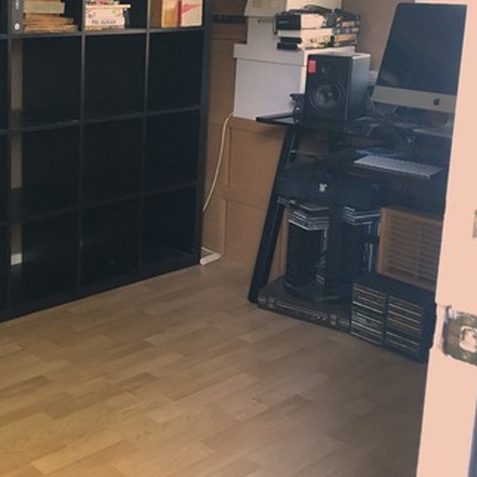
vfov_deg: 32.9
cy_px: 139
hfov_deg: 31.6
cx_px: 37
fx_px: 795
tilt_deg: -10.6
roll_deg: -1.0
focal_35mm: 51
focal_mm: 4.15
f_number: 2.2
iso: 200
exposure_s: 1/20
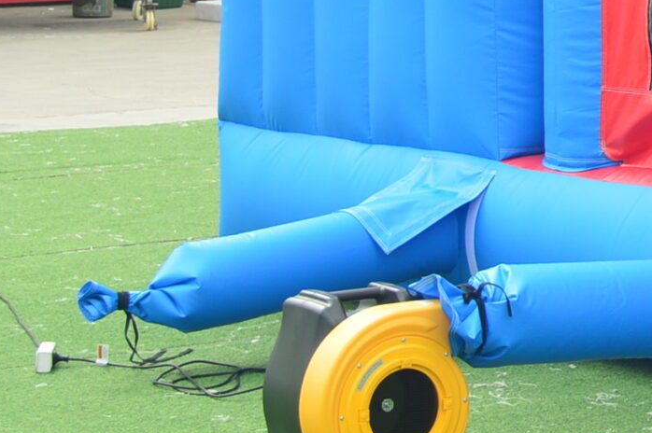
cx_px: 1130
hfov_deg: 11.0
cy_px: -197
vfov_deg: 7.7
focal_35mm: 176
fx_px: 3184
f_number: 6.3
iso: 100
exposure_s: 1/160
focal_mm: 32
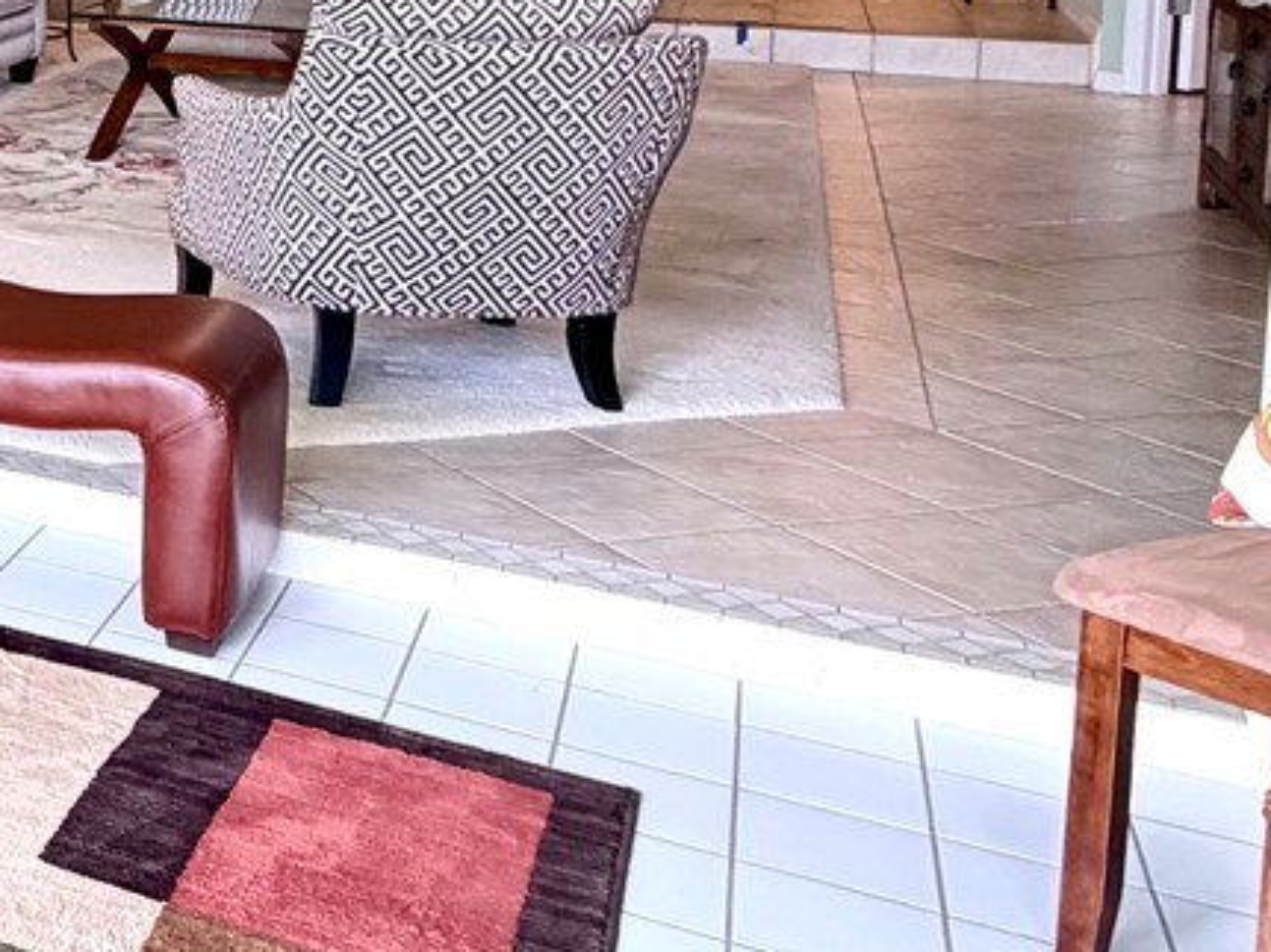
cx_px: -590
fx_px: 1909
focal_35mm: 52
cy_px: -59
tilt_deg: -5.3
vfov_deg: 26.2
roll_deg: +1.8
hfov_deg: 27.1
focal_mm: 2.22
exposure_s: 1/60
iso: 160
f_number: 2.2
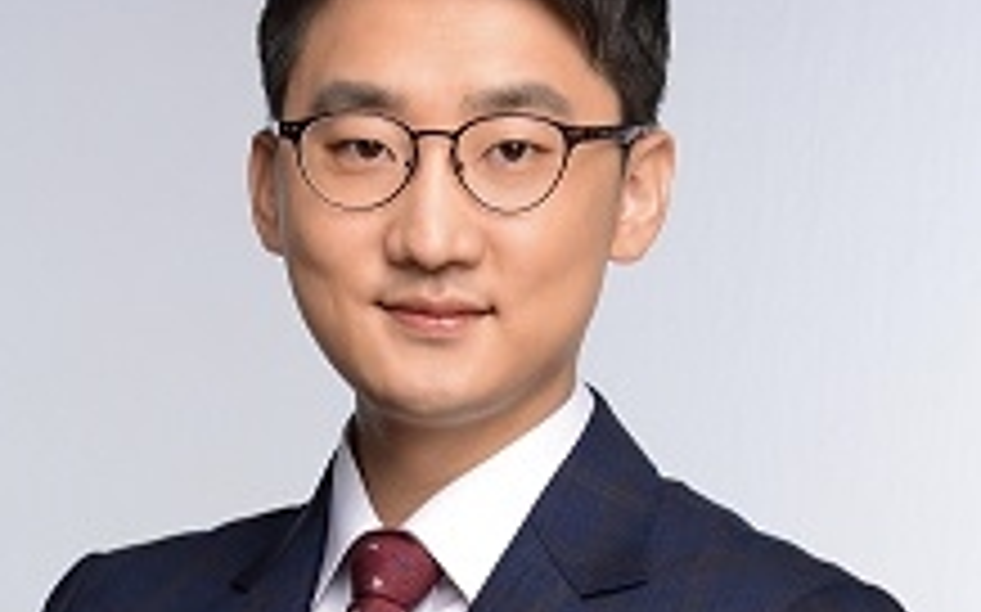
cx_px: 414
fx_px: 4837
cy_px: 664
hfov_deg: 11.6
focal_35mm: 181
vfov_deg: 7.2
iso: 100
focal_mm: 86
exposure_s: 1/125
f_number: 11
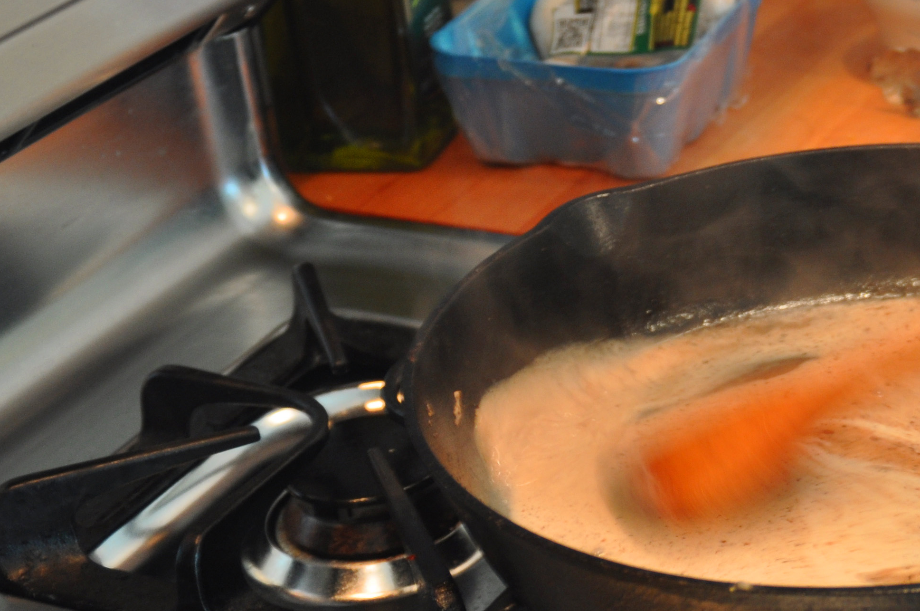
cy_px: 398
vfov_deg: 14.6
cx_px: 838
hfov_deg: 21.4
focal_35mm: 93
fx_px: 2373
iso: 400
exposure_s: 1/15
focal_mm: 28
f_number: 3.5
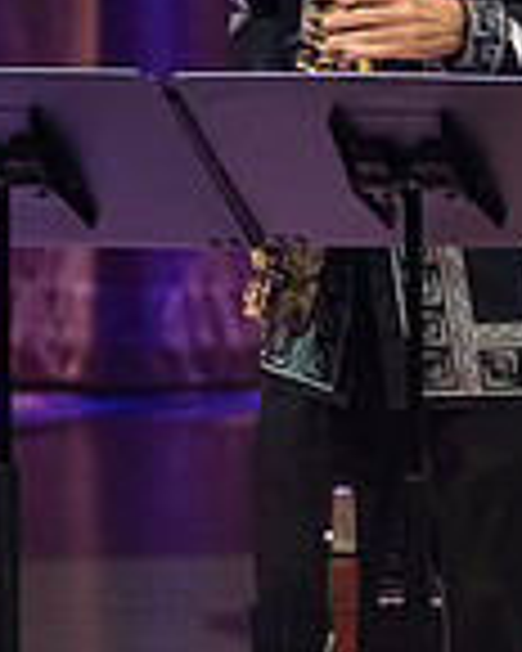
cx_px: 738
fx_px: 28195
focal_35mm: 1460
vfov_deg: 1.3
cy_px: 272
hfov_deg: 1.1
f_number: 5.6
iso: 3200
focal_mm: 388
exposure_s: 1/250
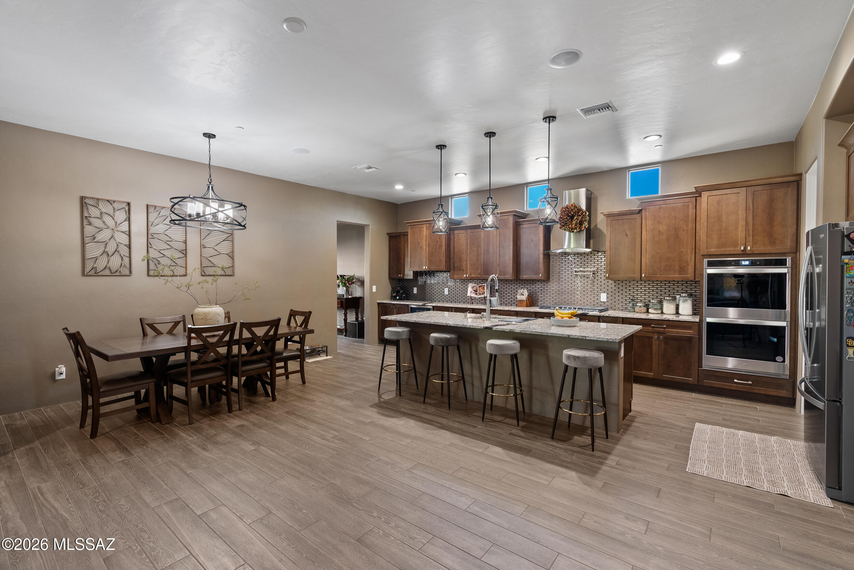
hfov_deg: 96.7
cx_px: 427
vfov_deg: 73.8
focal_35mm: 16
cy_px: 285
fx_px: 380
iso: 200
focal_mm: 16
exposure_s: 5
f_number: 8
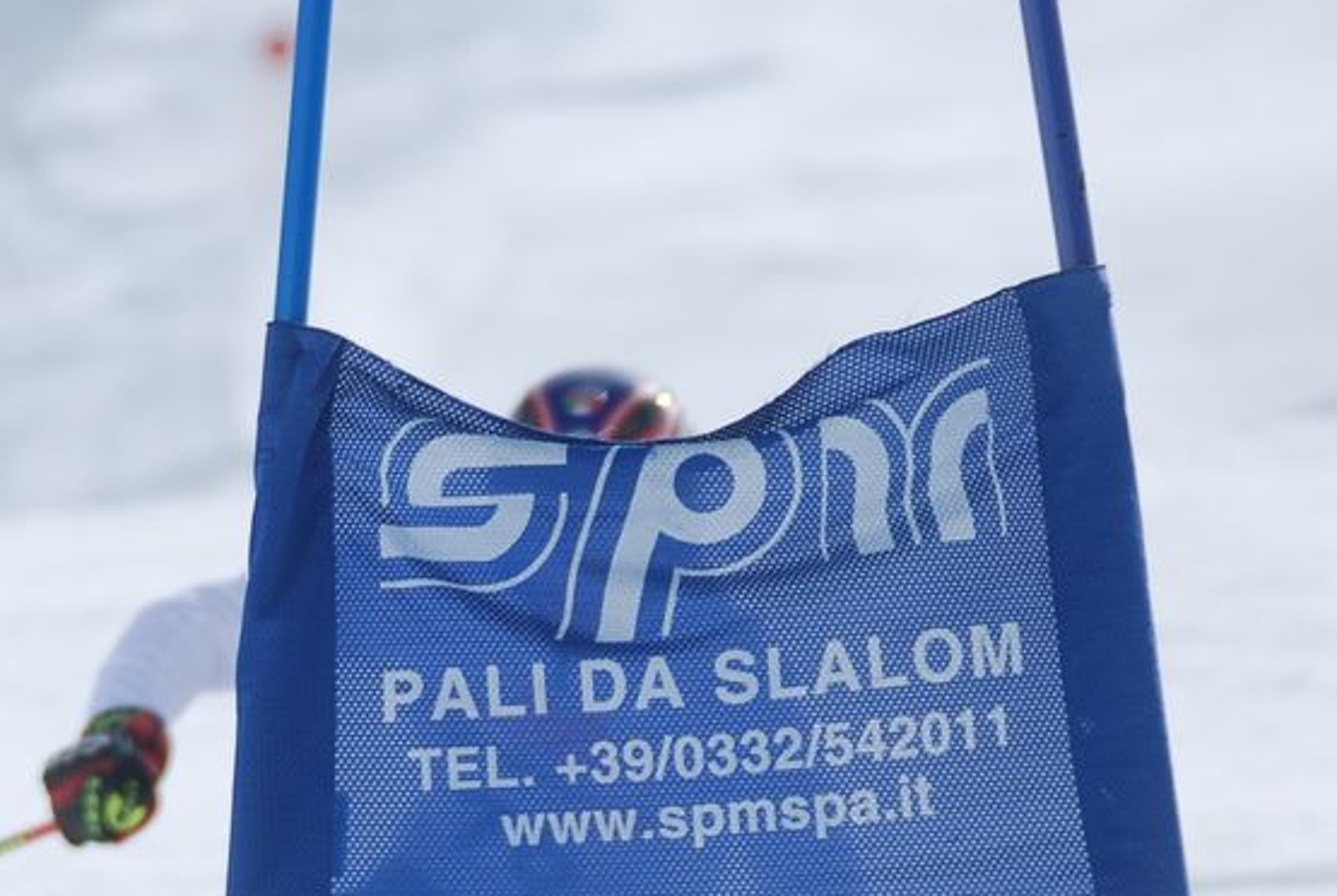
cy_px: 986
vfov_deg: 1.8
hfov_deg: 2.6
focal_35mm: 778
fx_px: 28940
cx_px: 142
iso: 100
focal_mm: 180
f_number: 5.3
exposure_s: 1/1250
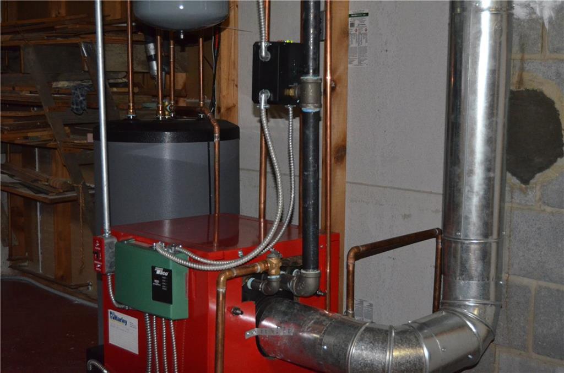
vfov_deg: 23.6
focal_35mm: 57
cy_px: 186
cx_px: 282
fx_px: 891
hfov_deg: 35.1
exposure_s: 1/60
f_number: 4.8
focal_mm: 38
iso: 3200
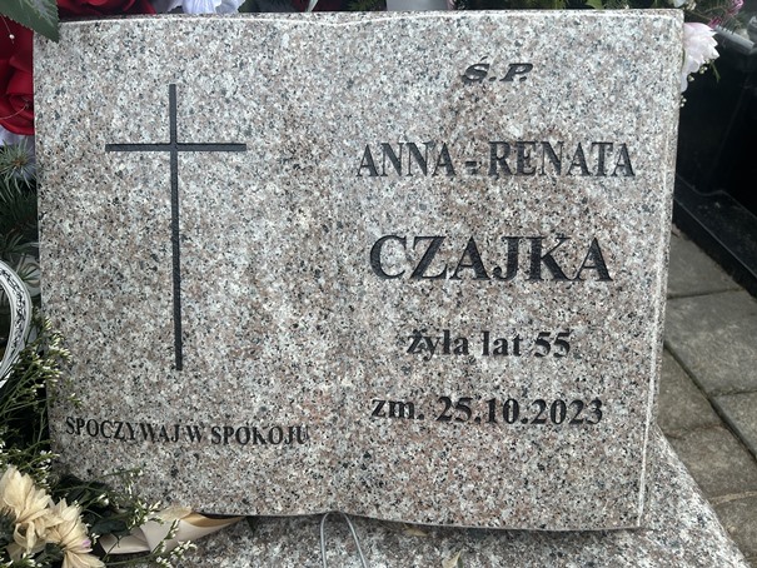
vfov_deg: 53.1
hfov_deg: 67.3
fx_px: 569
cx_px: 378
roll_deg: +2.5
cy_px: 284
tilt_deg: -39.5
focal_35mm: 26
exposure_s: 1/294
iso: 50
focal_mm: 5.7
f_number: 1.5
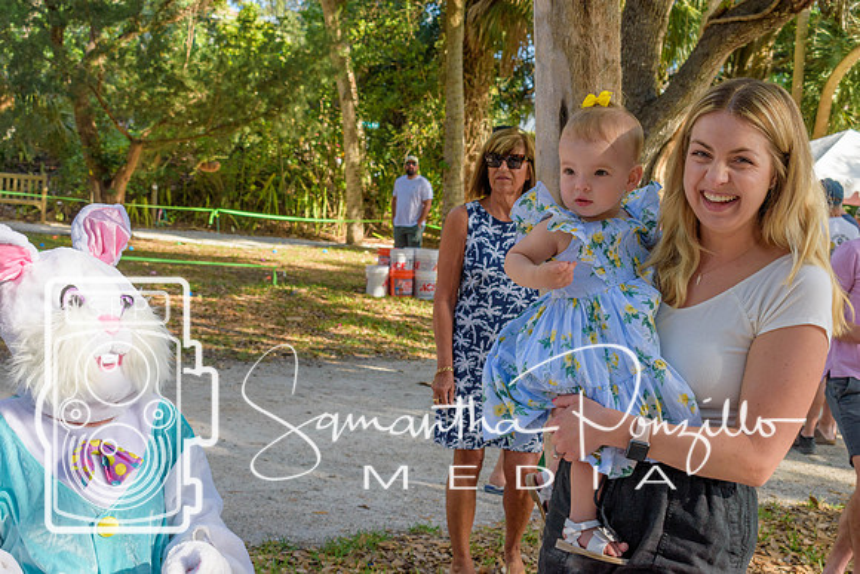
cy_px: 287
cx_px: 430
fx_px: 1254
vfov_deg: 25.8
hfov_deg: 37.8
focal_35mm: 52
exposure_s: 1/250
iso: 200
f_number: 8
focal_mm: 35
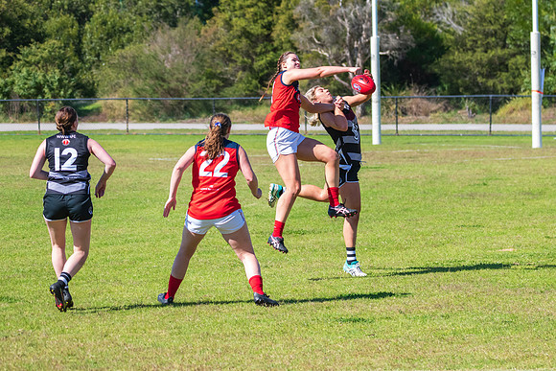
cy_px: 127
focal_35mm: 217
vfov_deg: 6.3
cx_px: 366
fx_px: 3352
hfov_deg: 9.5
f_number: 7.1
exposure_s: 1/2000
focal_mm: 150
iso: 800
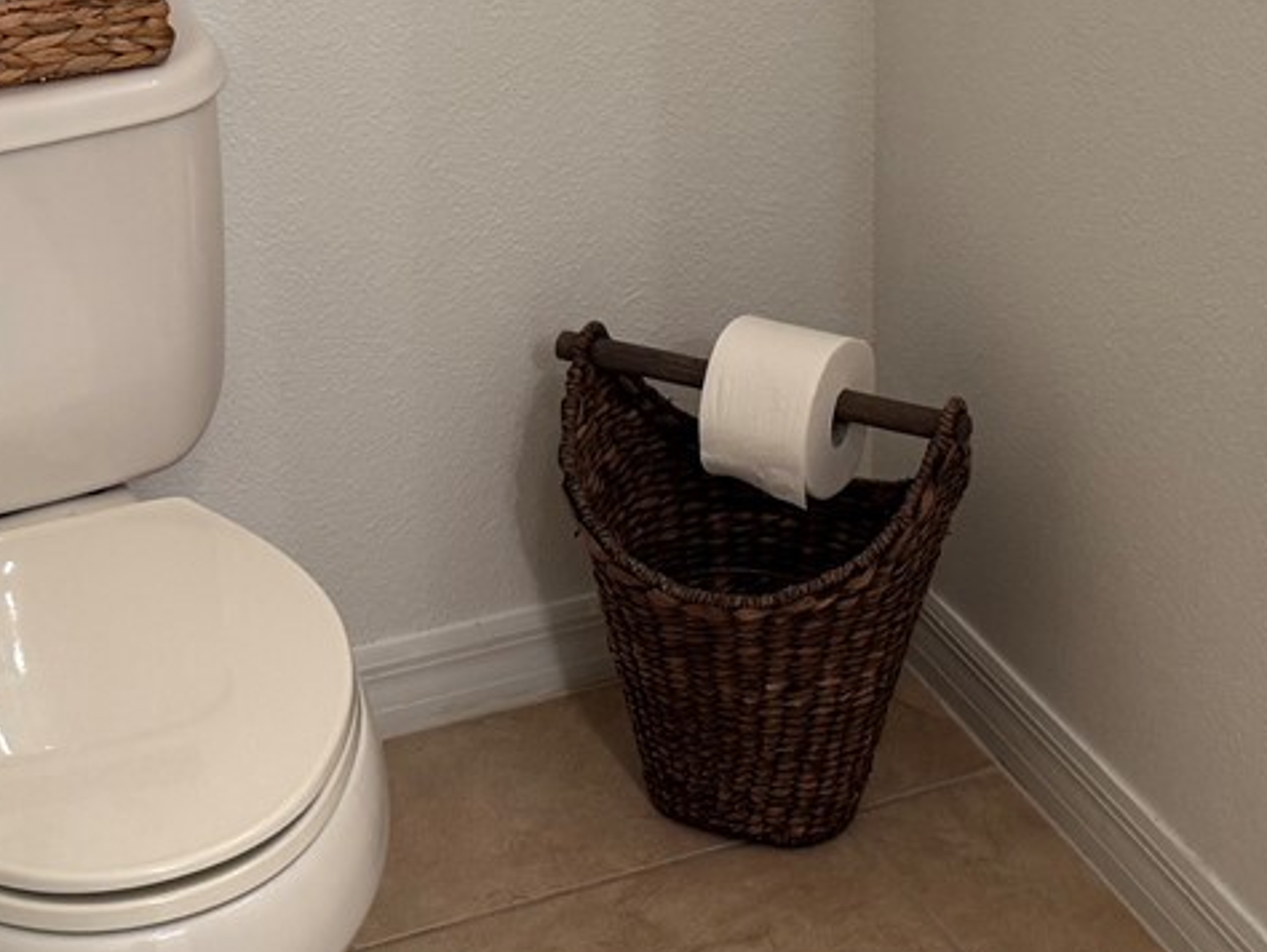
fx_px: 2966
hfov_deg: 24.0
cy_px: 112
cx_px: 837
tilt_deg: -22.0
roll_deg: -0.2
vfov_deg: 18.0
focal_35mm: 81
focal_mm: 6.76
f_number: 1.78
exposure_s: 1/60
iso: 125
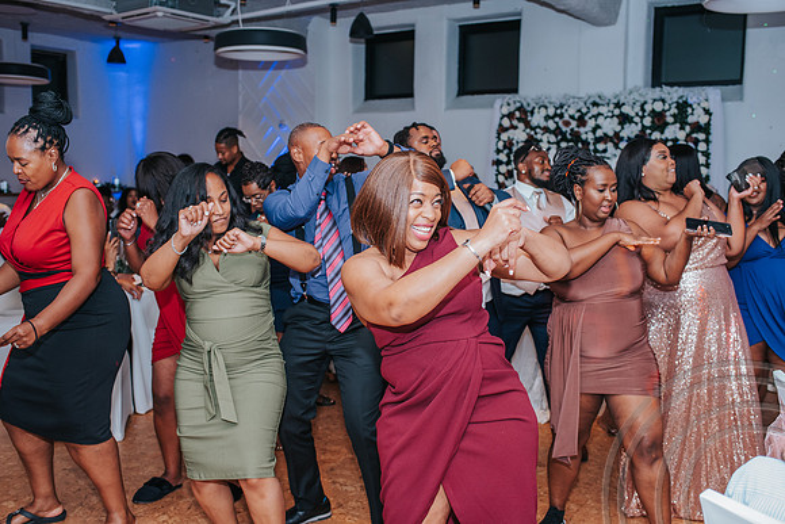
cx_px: 392
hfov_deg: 54.4
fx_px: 763
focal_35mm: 35
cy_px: 262
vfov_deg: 37.9
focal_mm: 35
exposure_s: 1/200
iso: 1400
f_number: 3.5
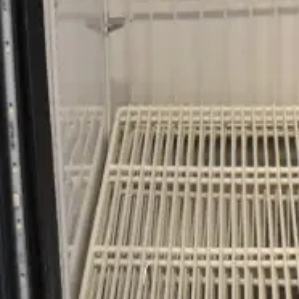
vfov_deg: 13.8
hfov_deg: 15.2
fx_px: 1104
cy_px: -231
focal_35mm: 113
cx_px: 297
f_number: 6.3
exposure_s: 1/160
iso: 6400
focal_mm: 18
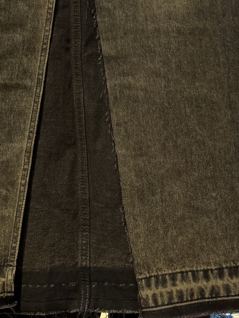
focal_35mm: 97
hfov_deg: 15.2
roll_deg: +2.2
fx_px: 893
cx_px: 70
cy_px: -273
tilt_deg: +19.7
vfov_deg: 16.5
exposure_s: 1/100
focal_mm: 6.76
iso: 80
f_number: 1.78
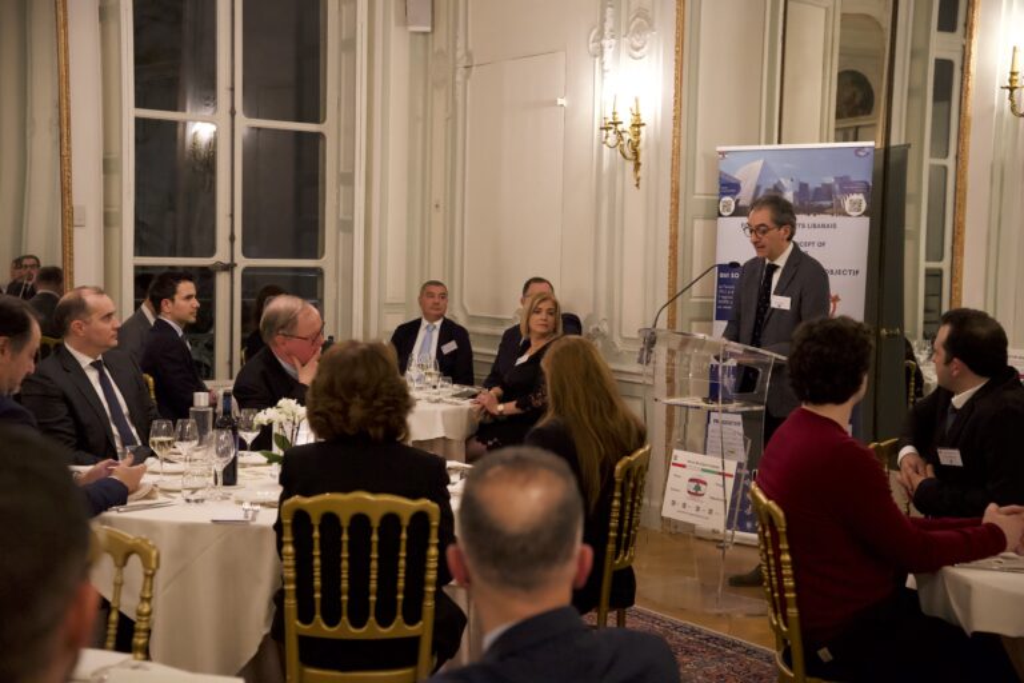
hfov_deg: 38.7
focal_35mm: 51
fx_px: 1459
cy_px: 342
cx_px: 512
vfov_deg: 26.3
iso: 10000
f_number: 4
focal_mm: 51.3
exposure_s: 1/160
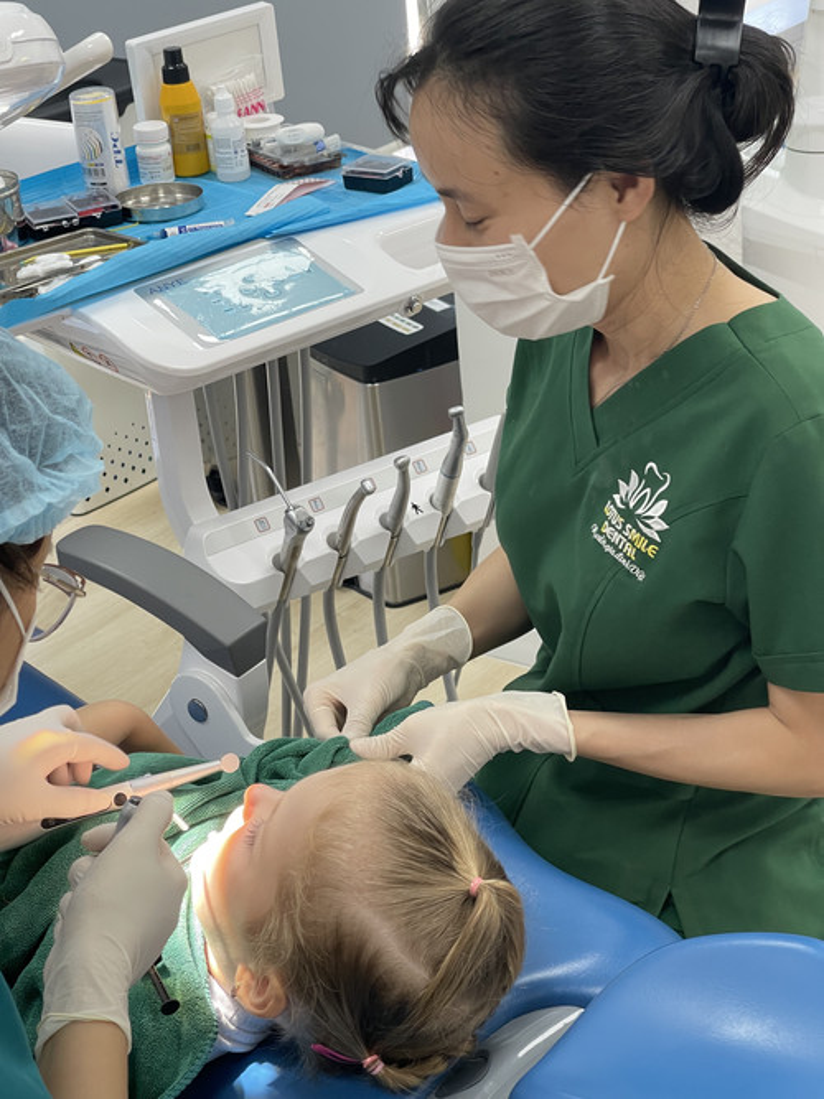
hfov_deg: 22.9
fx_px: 2032
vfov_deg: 30.3
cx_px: 412
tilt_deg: -26.0
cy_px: 550
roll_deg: +5.8
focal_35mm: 64
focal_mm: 7.5
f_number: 2.2
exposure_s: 1/100
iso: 100
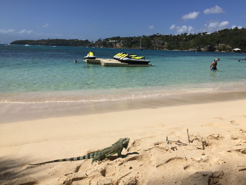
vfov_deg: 48.2
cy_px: 92
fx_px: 206
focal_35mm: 29
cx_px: 123
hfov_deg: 61.7
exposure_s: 1/4405
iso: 32
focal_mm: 4.15
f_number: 2.2
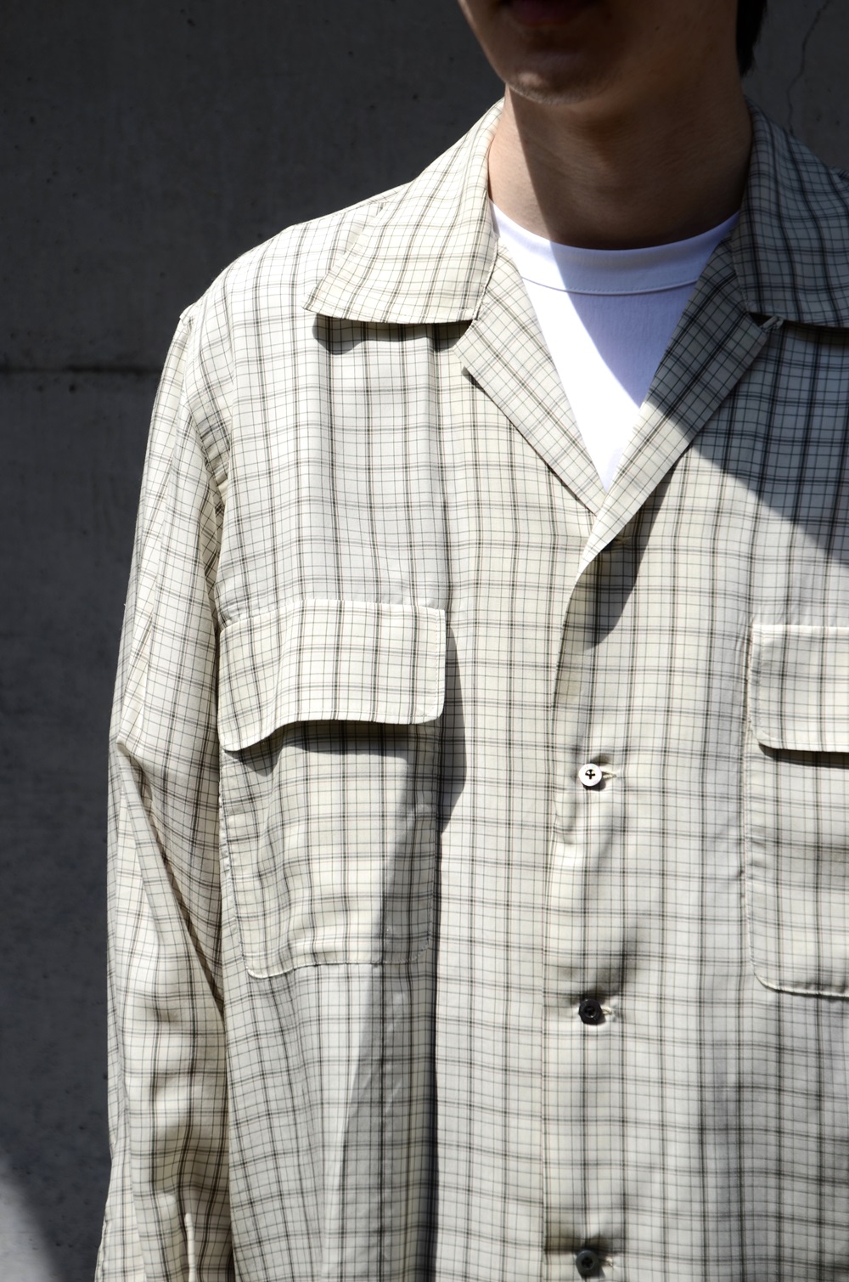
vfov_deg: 23.4
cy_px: 641
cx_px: 424
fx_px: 3090
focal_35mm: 87
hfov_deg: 15.6
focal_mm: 58
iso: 125
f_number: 5
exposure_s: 1/640
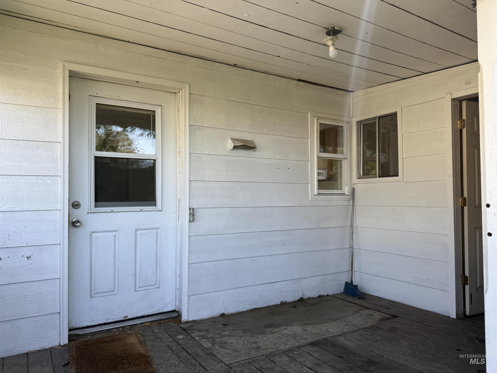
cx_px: 248
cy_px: 186
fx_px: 345
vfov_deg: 56.8
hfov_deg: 71.6
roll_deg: +1.1
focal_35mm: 24
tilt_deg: +3.1
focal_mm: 6.76
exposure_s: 1/440
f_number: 1.78
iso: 80
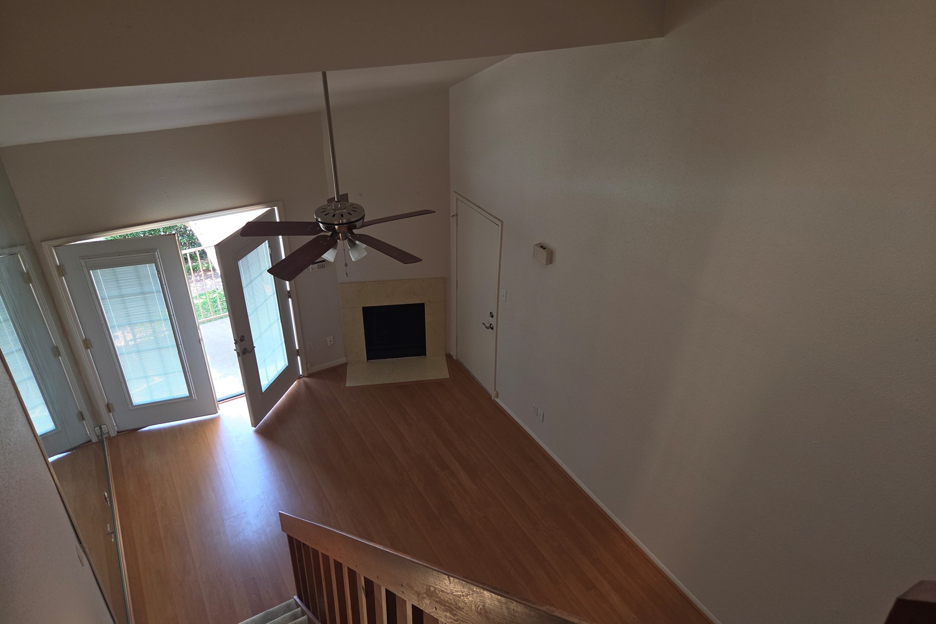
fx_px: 624
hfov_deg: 73.7
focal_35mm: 24
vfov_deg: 53.1
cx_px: 469
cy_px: 295
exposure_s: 1/60
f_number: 1.8
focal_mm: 5.4
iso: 64
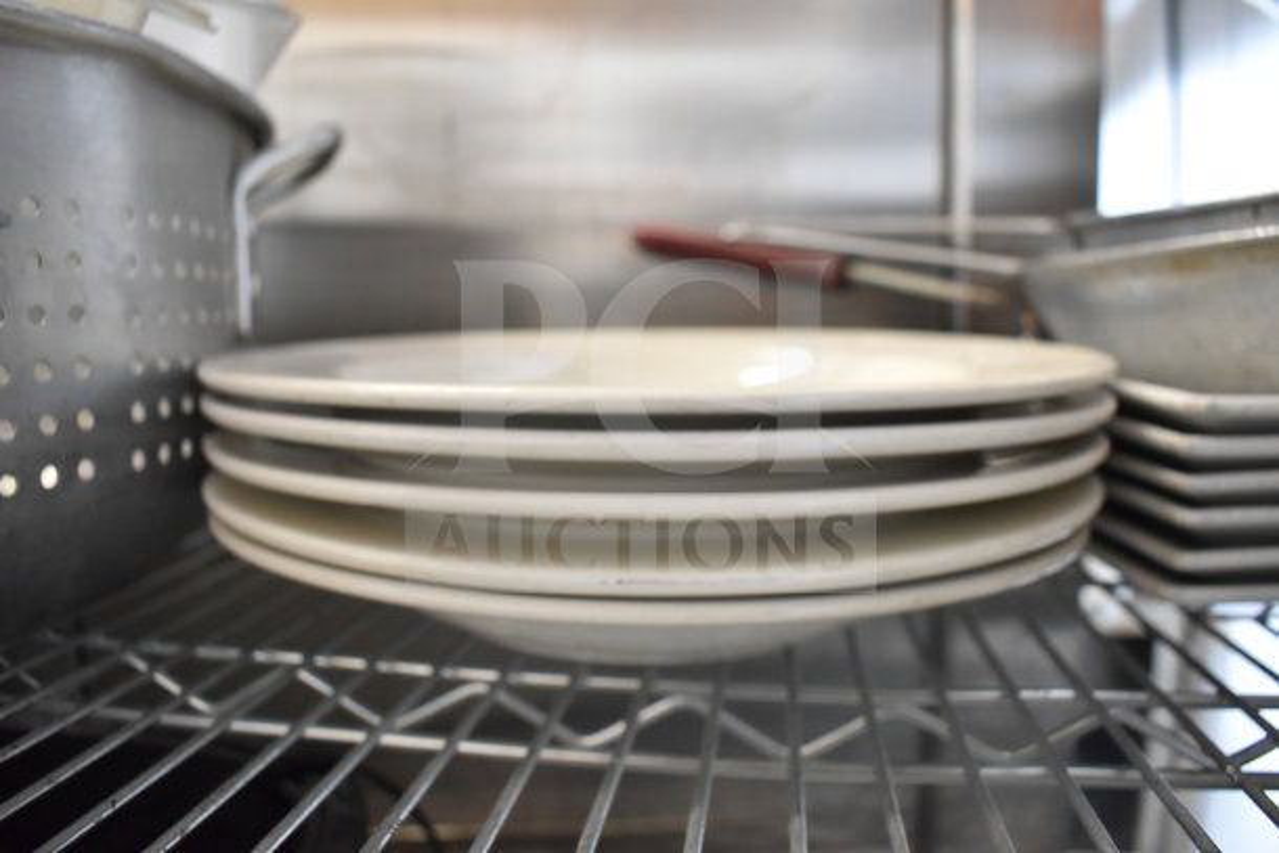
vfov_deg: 48.0
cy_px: 426
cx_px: 640
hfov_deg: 67.4
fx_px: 959
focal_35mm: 27
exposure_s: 1/30
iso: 1400
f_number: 3.5
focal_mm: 18
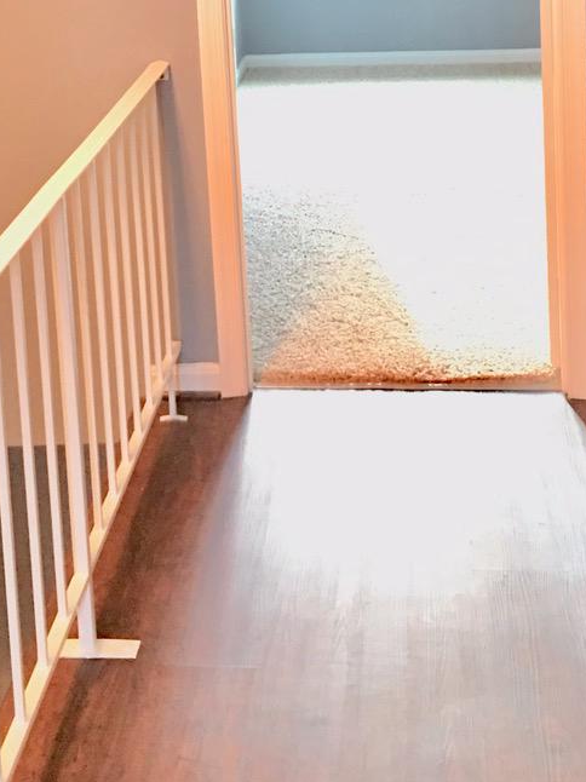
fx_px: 1558
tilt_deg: -7.1
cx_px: 262
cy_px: 10
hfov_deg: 21.3
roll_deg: +3.1
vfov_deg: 26.7
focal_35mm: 69
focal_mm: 4.15
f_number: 2.2
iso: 100
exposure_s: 1/8
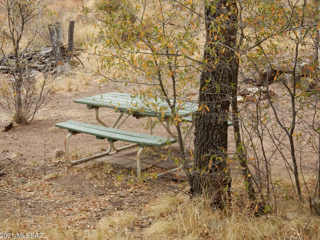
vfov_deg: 20.2
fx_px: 675
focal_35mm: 73
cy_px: 121
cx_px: 158
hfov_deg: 26.7
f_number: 4.8
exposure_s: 1/250
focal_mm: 12.6
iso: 160
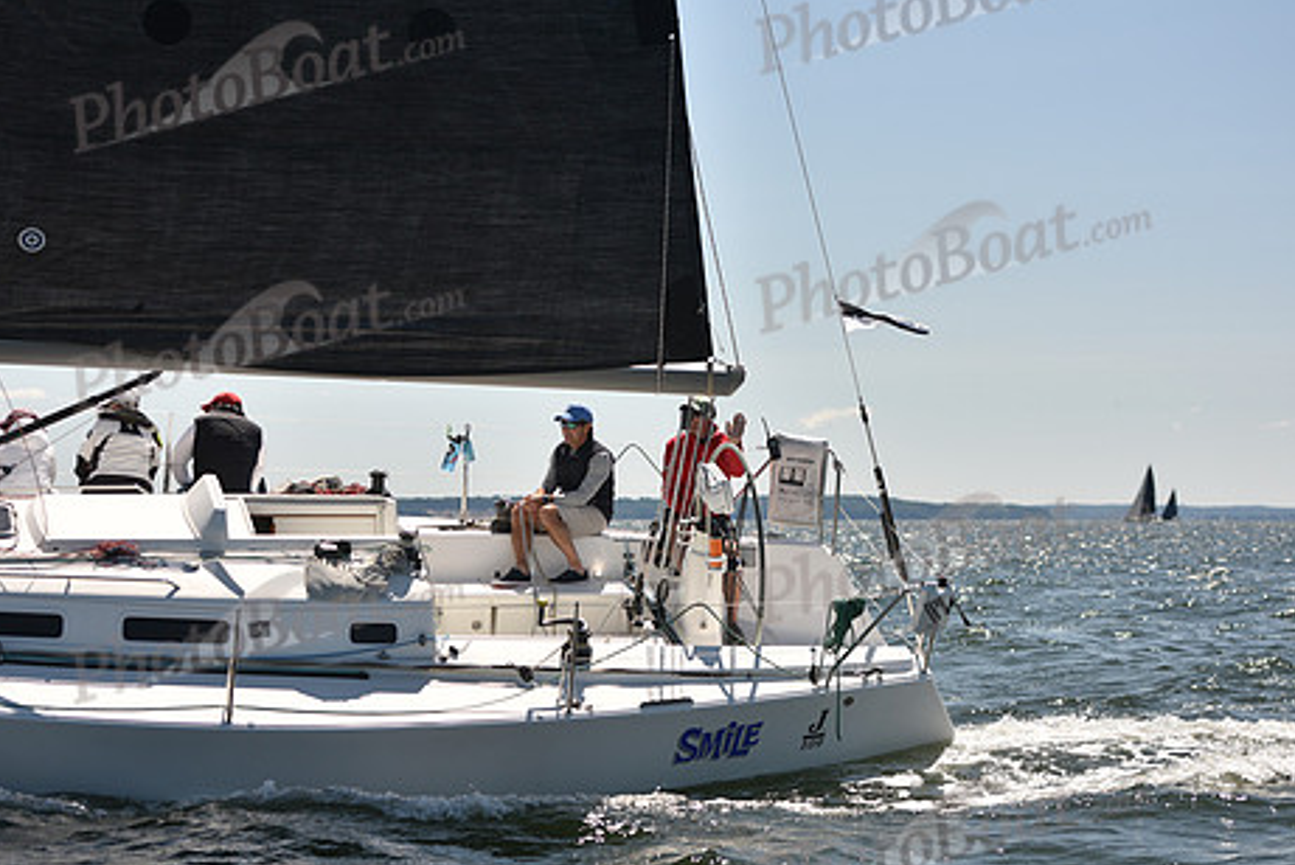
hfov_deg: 23.1
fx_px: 3167
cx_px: 612
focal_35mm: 88
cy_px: 445
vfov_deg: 15.6
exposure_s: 1/1600
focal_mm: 70
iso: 250
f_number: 3.5
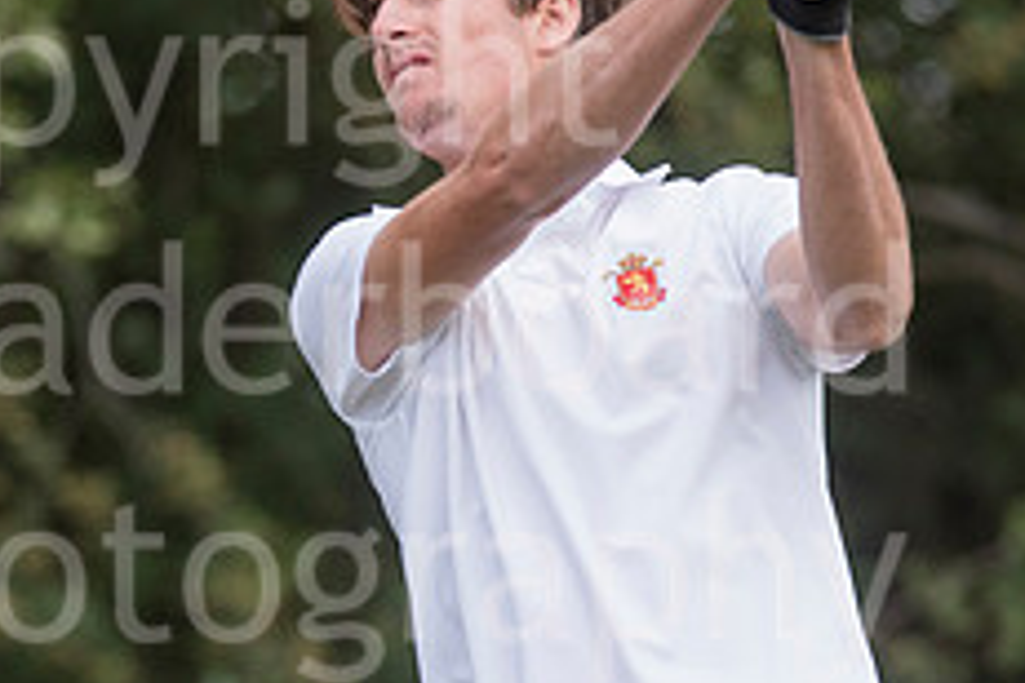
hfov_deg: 2.7
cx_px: 342
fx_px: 21438
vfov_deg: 1.8
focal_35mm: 753
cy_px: 361
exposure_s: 1/3200
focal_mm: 300
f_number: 4.5
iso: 400
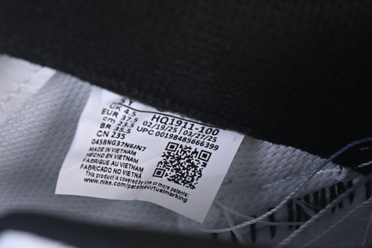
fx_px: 1085
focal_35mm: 105
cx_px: 167
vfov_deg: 13.0
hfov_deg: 19.5
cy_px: 171
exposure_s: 1/100
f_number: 7.1
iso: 160
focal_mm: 50
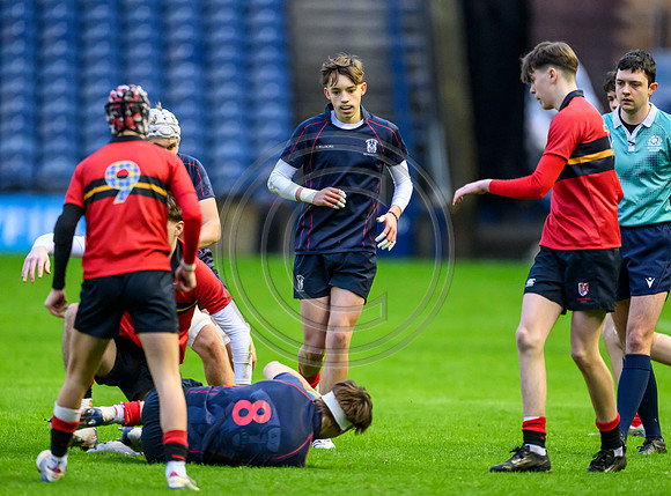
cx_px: 359
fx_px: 13544
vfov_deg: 2.1
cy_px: 290
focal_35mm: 702
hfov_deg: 2.8
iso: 8000
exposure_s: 1/1250
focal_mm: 560
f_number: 4
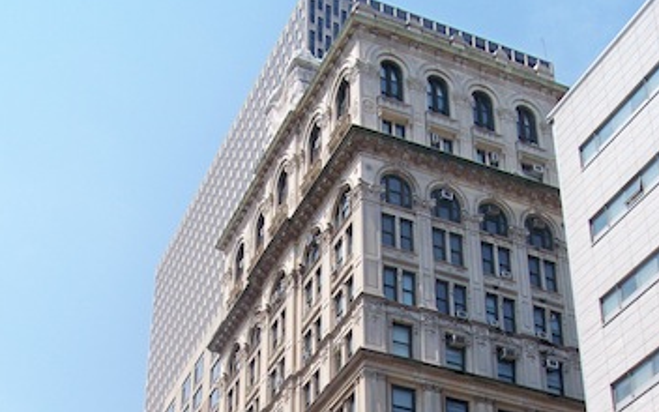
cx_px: 313
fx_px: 1096
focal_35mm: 61
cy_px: 477
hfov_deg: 33.5
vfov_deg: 20.1
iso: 100
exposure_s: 1/500
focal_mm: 6.75
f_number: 4
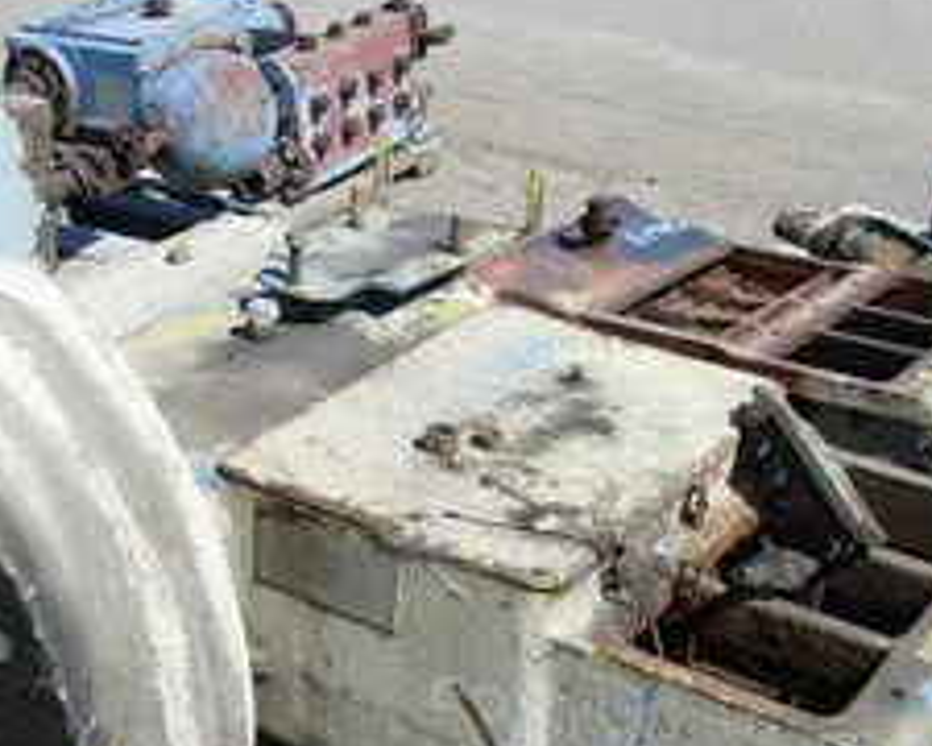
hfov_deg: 28.6
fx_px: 1821
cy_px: 560
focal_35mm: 66
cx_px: 360
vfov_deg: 22.9
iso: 80
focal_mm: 6.3
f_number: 7.7
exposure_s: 1/350
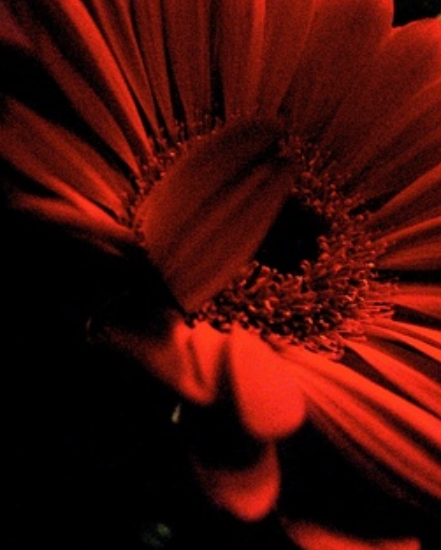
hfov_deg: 30.9
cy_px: 276
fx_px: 782
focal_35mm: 48
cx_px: 336
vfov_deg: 38.7
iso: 200
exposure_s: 1/6
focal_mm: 7.4
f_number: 2.8
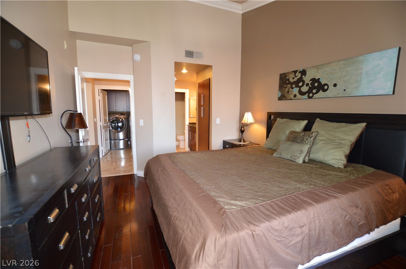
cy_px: 134
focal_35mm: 15
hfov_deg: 100.5
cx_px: 203
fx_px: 169
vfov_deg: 77.2
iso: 800
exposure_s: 1/60
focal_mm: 10
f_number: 3.5
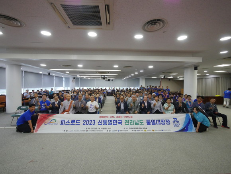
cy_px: 87
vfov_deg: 78.1
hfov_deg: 94.5
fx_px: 107
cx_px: 116
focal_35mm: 16
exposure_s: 1/100
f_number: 4
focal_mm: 8
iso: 1600
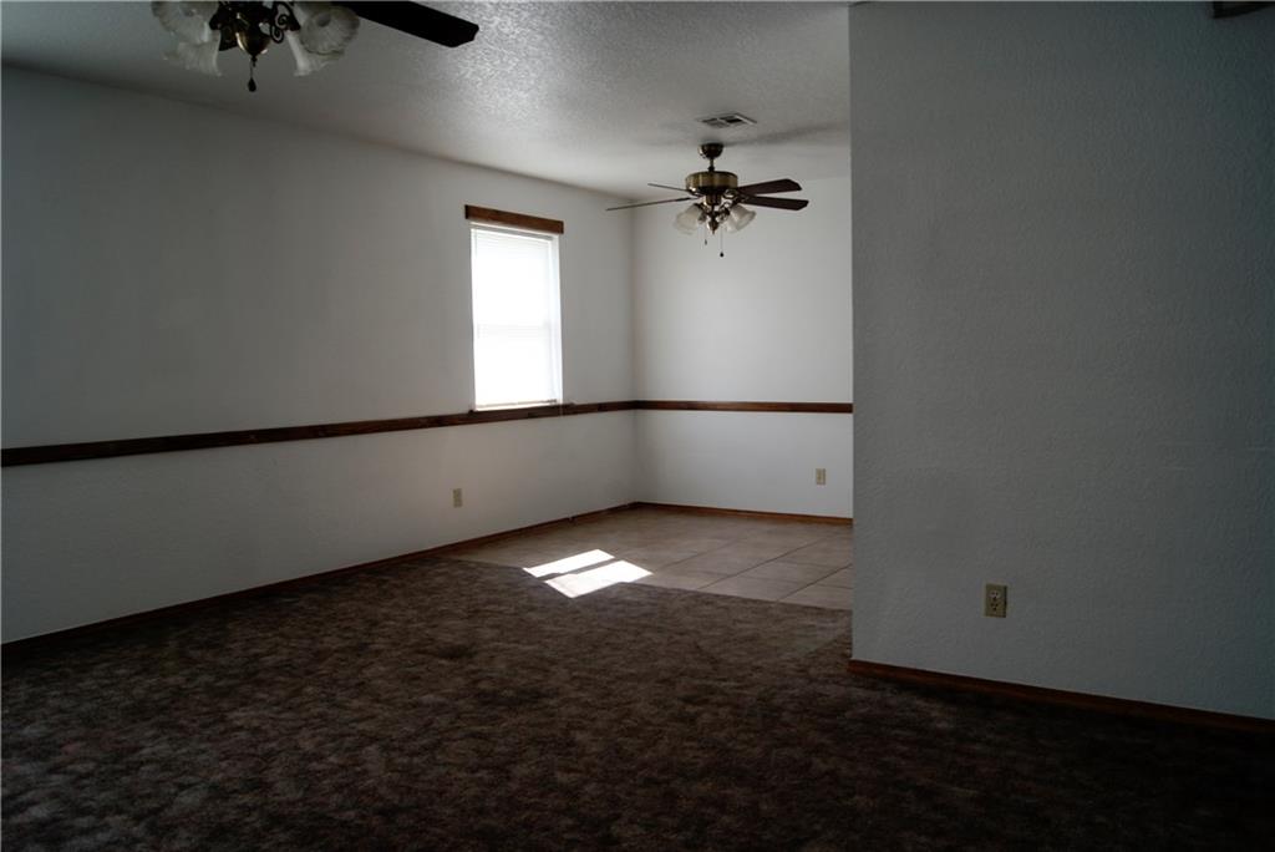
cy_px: 426
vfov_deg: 48.0
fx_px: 957
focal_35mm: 27
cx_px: 638
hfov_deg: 67.4
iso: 100
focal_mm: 18
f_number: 5
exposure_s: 1/40
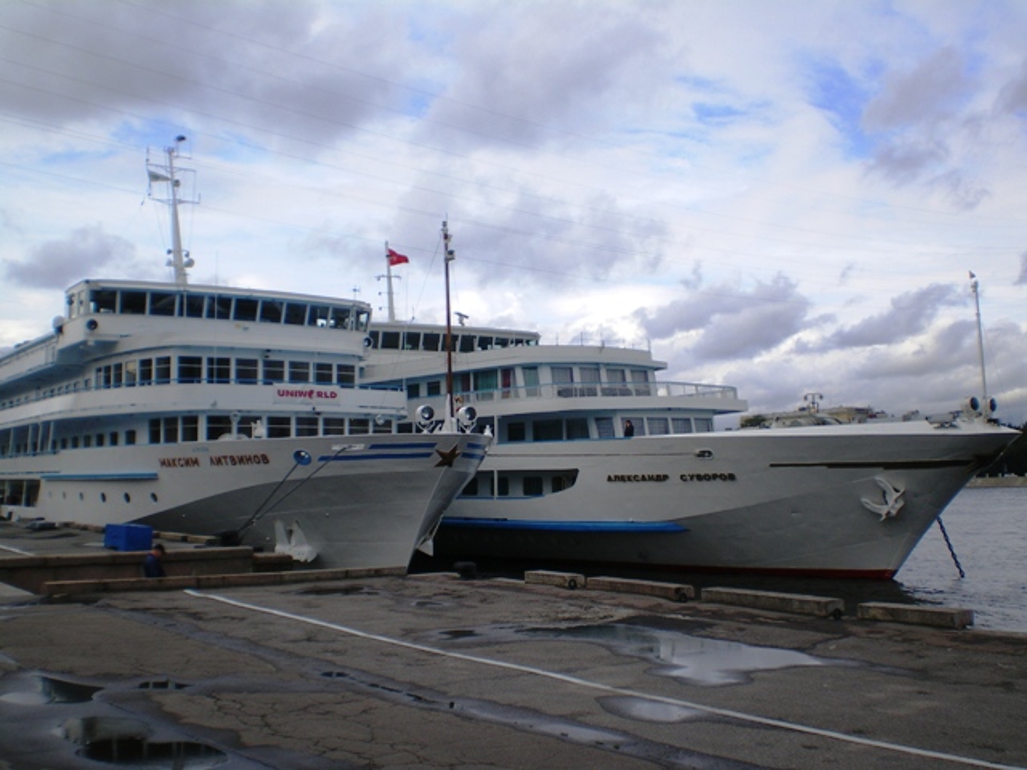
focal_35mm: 38
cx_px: 514
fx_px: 1127
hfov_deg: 49.0
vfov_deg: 37.7
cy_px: 385
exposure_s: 1/320
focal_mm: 6.3
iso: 64
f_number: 4.6
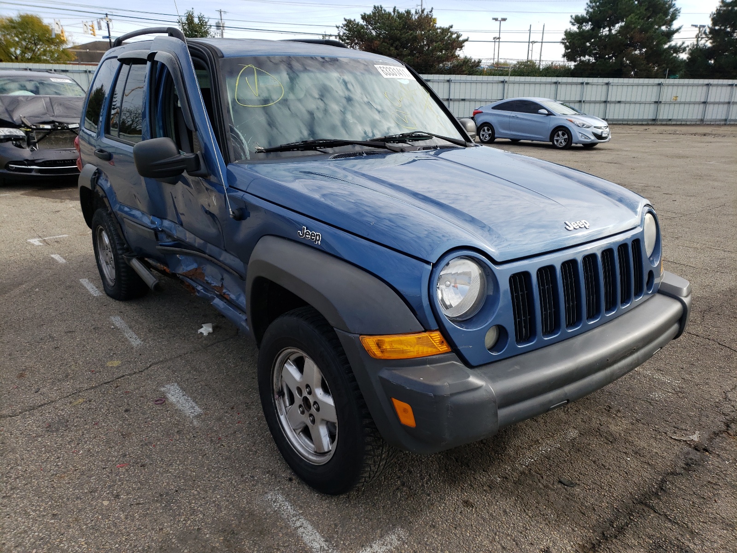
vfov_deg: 53.1
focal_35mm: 26
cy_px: 276
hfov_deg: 67.3
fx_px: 554
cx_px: 368
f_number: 1.5
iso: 50
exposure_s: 1/1667
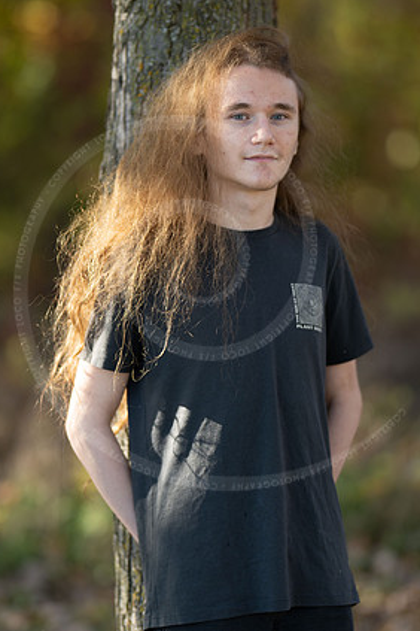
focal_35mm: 135
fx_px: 2362
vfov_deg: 15.2
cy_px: 297
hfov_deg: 10.2
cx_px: 214
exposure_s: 1/1000
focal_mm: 85
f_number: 1.2
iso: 80
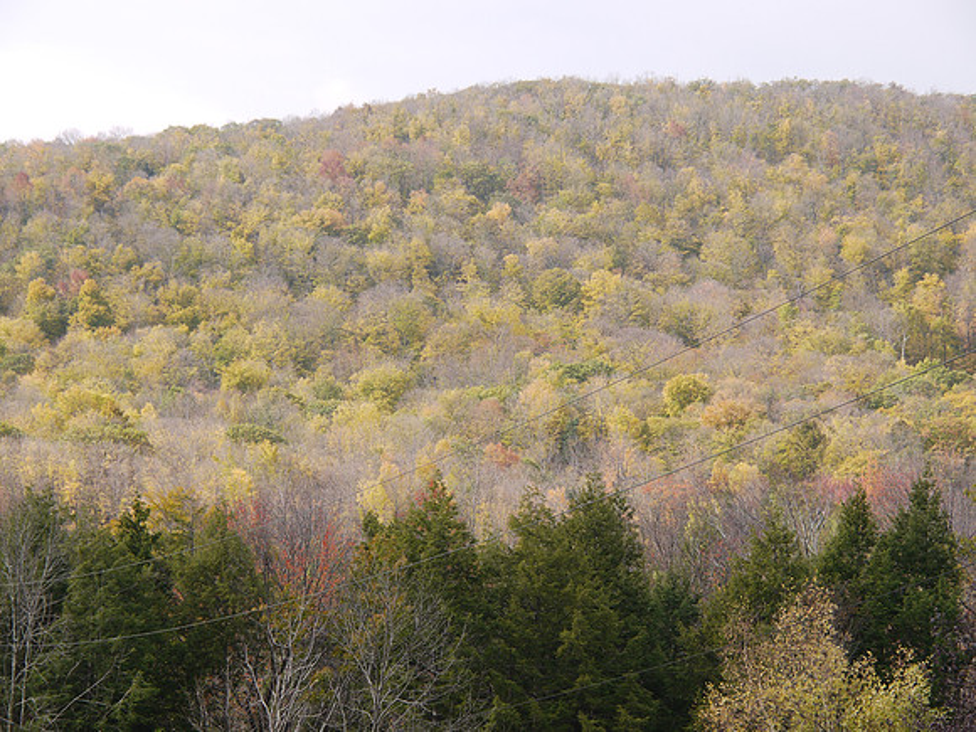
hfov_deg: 17.6
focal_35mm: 112
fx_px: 3158
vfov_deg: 13.2
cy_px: 366
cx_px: 488
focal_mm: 56
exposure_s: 1/250
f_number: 6.3
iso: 100
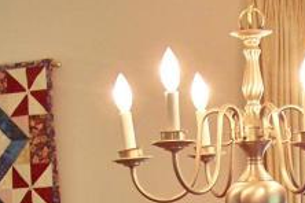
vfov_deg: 8.3
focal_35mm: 158
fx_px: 1339
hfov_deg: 12.9
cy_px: 390
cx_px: 282
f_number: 2.8
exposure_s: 1/30
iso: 160
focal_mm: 5.85
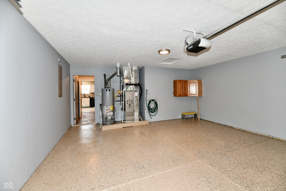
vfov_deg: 81.2
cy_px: 96
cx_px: 143
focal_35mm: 14
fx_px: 111
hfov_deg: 104.3
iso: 640
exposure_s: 1/60
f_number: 6.3
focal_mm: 14
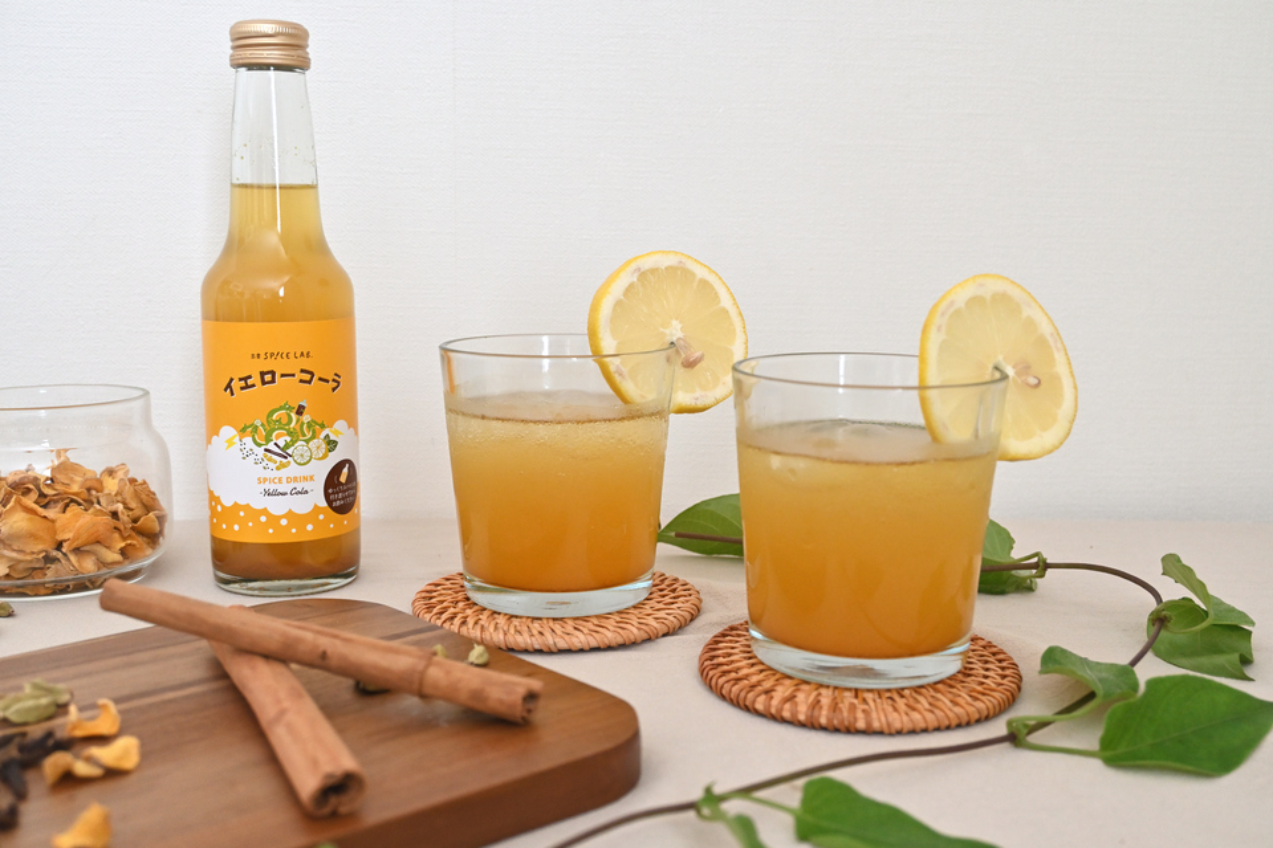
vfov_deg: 35.5
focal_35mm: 38
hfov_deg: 51.3
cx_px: 636
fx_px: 1326
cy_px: 424
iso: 800
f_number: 5
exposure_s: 1/13
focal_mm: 25
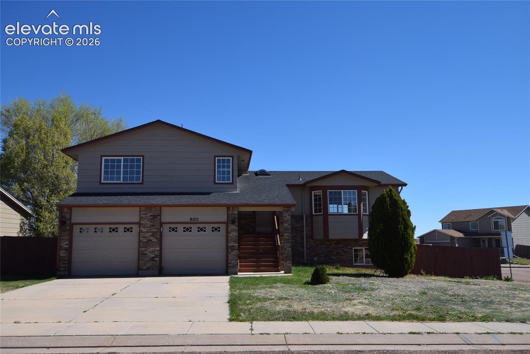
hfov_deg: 57.2
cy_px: 177
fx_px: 486
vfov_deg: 40.0
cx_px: 265
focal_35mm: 33
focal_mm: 22
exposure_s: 1/400
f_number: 10
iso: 200
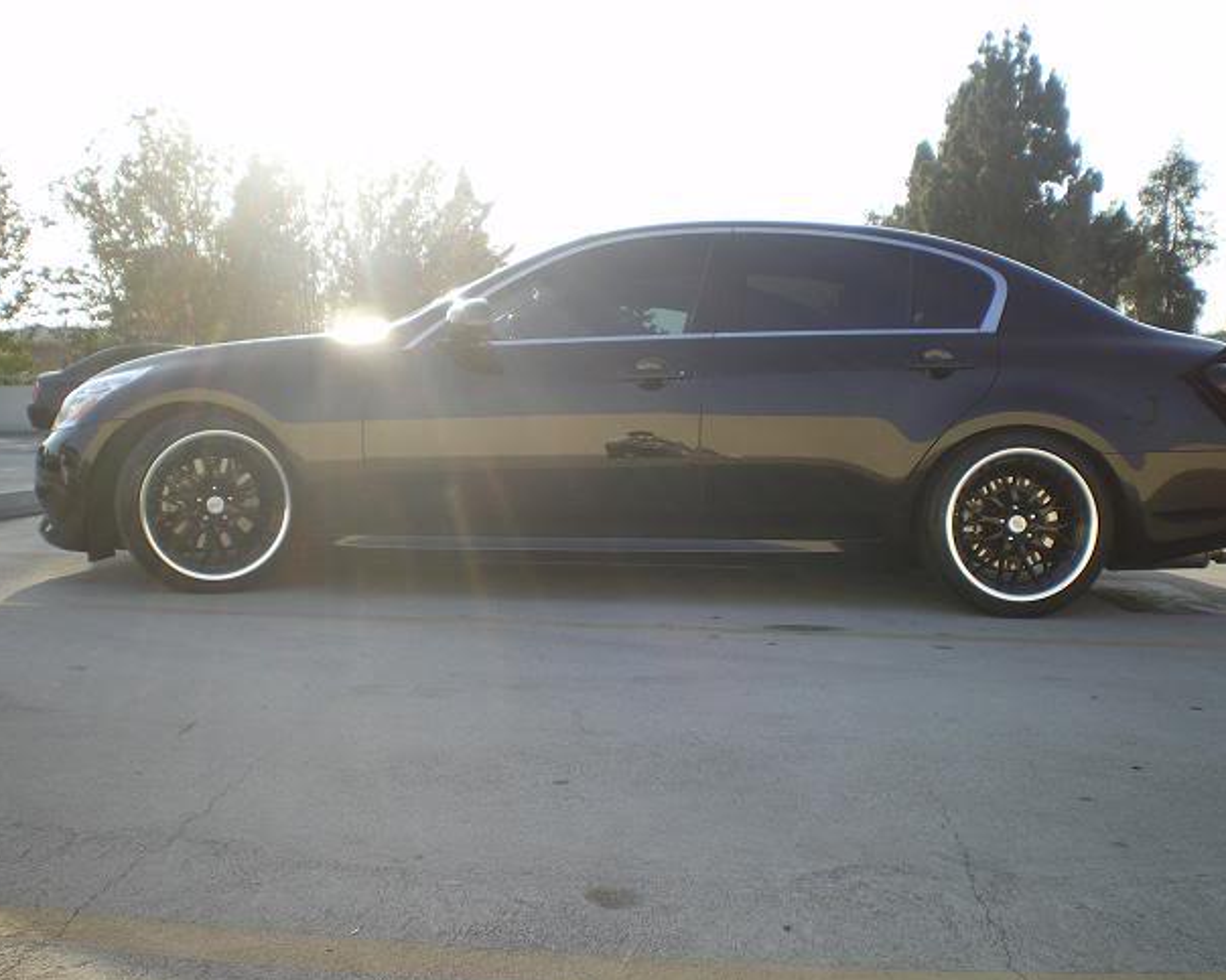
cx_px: 630
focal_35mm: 38
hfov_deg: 47.9
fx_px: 1379
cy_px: 495
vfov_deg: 39.1
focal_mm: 6.3
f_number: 4.6
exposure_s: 1/160
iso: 50
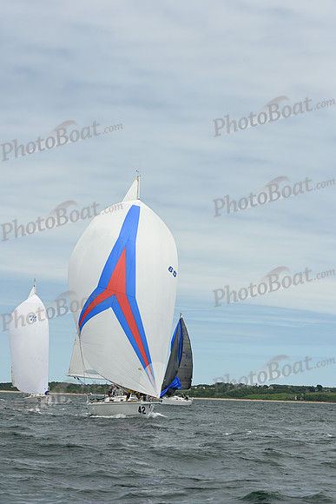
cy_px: 252
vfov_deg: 22.1
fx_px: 1287
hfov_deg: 14.9
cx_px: 168
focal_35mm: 92
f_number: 10
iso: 320
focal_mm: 92
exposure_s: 1/1000
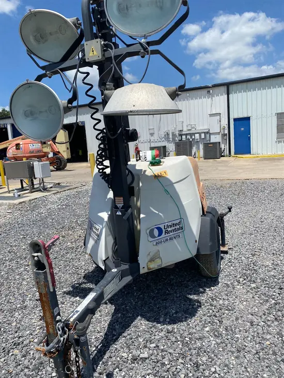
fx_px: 284
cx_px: 142
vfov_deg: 67.3
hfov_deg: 53.1
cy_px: 189
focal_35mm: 26
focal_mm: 4.25
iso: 32
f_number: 1.8
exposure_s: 1/4444
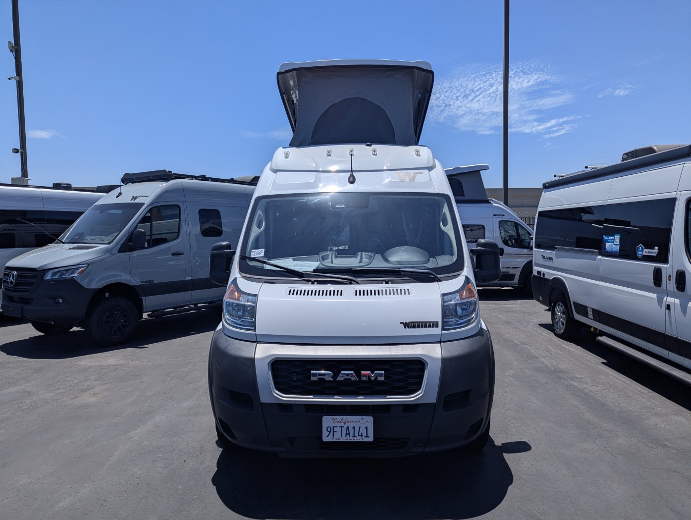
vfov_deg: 56.9
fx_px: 480
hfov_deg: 71.5
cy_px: 260
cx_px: 346
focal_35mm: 24
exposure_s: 1/5155
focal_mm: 6.81
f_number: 1.85
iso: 43
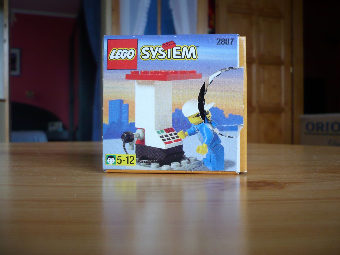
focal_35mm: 35
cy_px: 128
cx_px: 170
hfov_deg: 52.6
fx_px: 344
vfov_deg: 40.7
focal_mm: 5.8
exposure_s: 1/25
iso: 100
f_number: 2.8
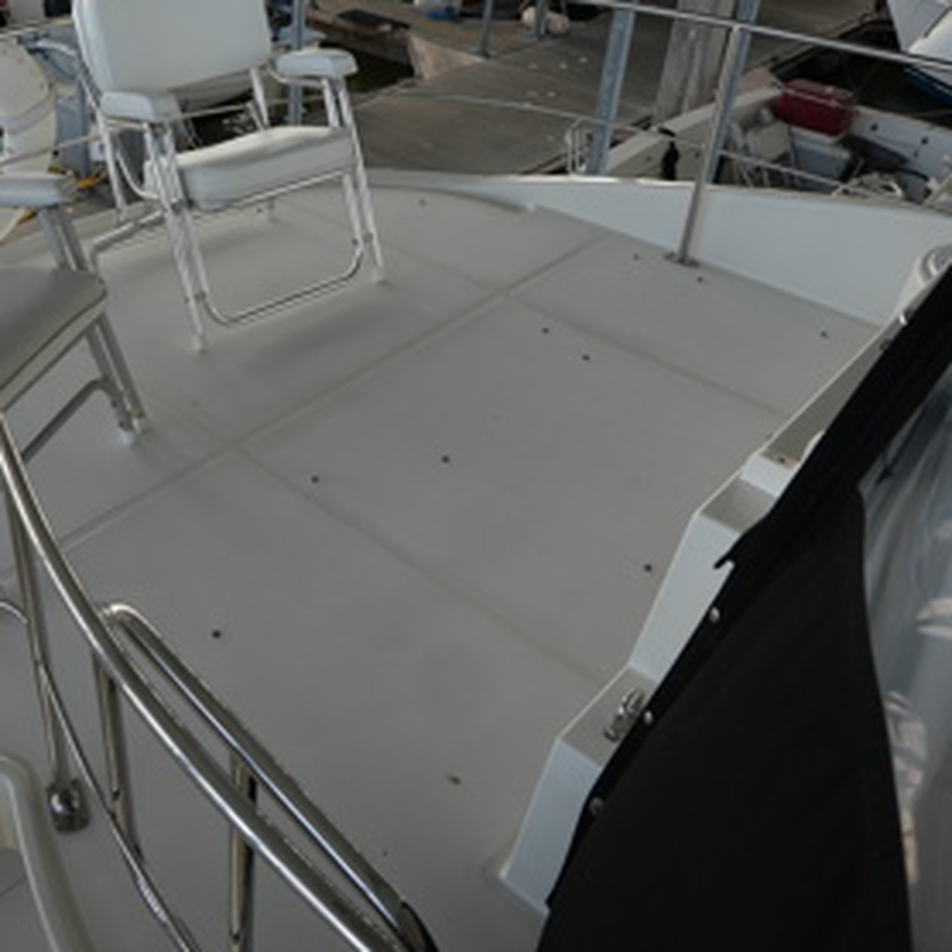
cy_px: 390
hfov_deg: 47.2
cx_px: 195
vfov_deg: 49.5
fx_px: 1027
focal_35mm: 33
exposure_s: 1/160
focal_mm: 12
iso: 100
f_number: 4
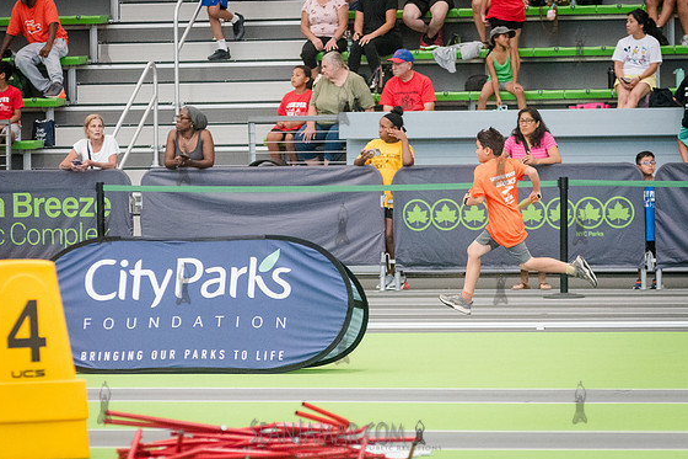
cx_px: 443
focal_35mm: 257
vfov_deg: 5.3
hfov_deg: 8.0
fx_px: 4910
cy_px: 200
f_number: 4
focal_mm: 155
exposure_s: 1/1000
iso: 6400
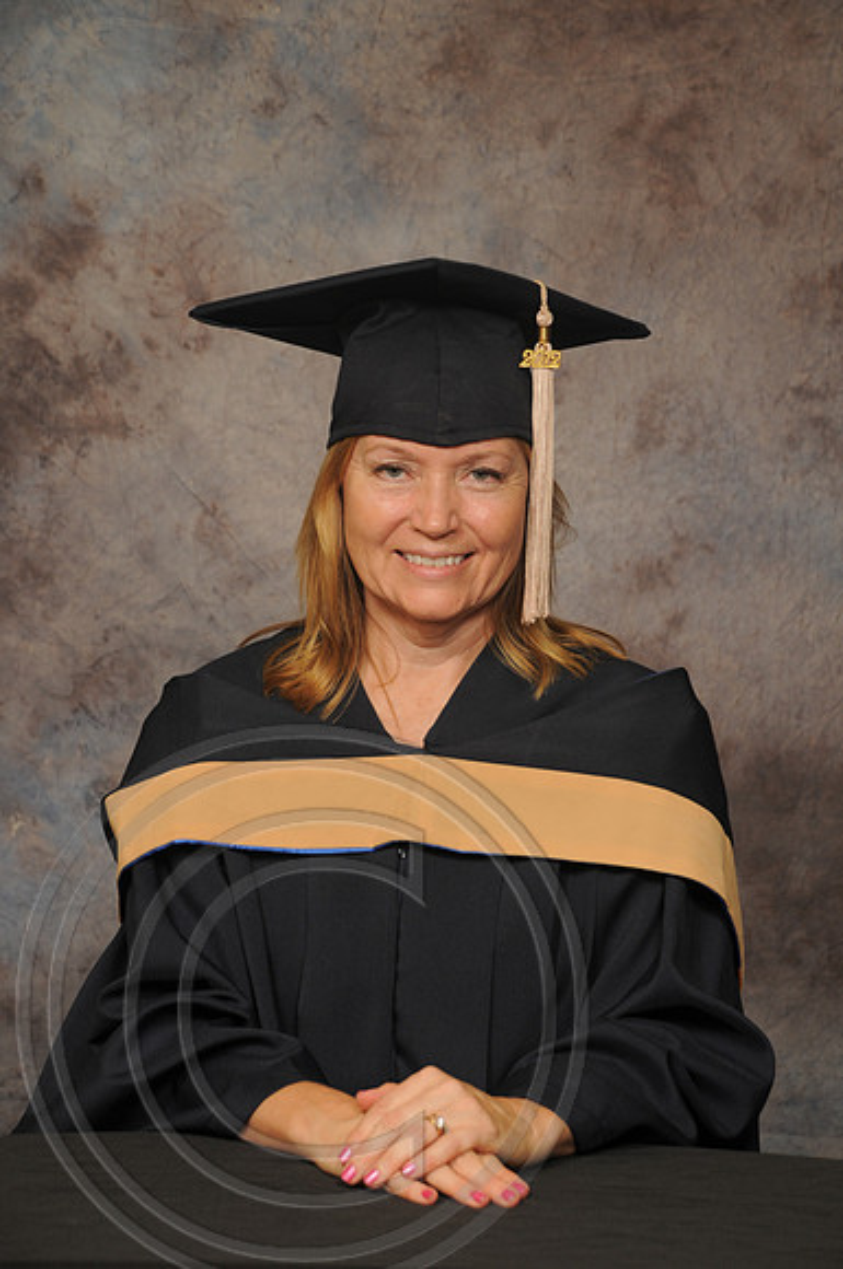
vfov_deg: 18.2
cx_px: 422
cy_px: 634
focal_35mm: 112
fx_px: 3963
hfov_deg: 12.1
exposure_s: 1/60
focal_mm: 75
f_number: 5.6
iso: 200
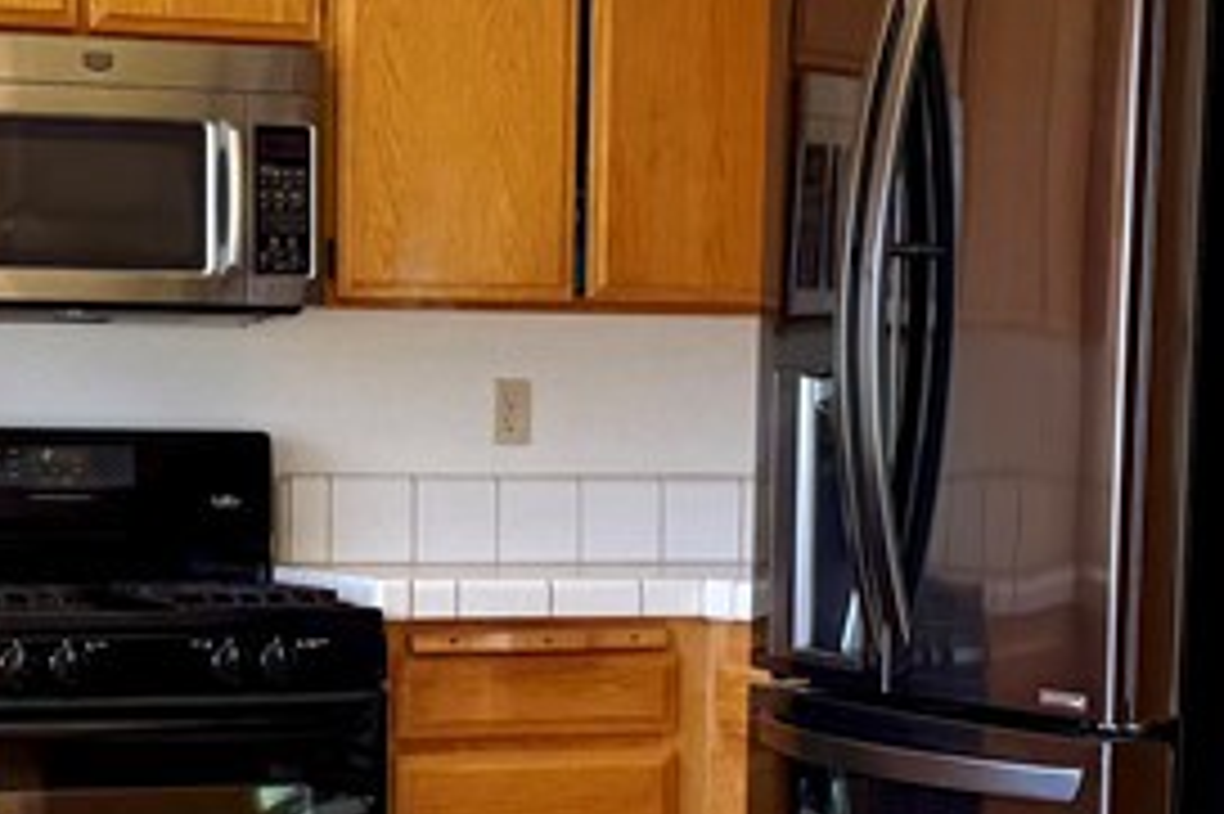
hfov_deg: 21.6
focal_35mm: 94
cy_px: 670
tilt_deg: -4.9
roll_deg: -1.2
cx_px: 378
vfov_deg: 14.4
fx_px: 3194
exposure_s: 1/410
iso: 80
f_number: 1.78
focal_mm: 6.76
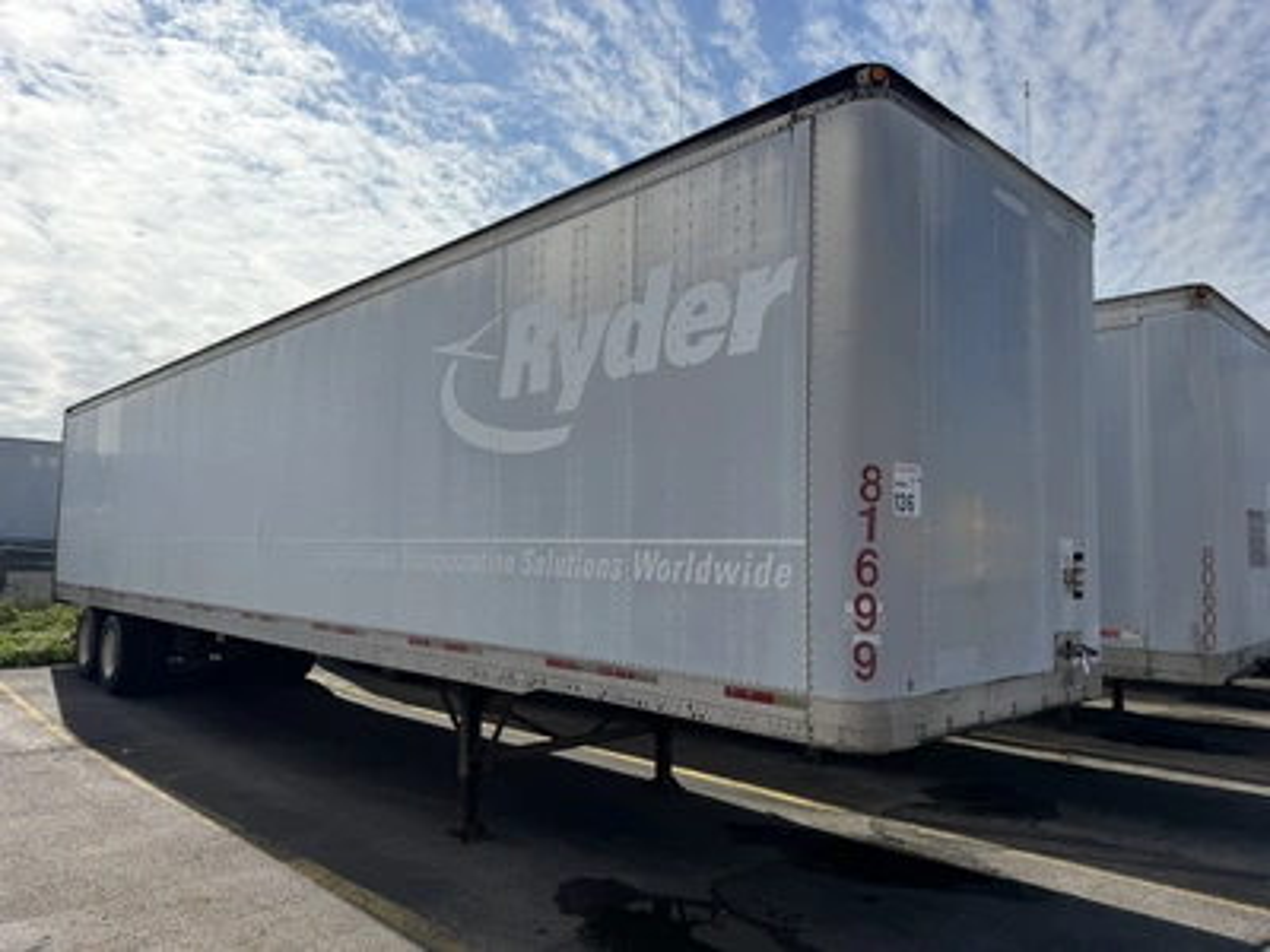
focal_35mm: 24
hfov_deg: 71.6
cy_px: 476
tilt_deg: +5.2
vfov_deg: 56.8
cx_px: 635
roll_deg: -0.1
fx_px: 881
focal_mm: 6.76
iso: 100
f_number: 1.78
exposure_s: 1/11905
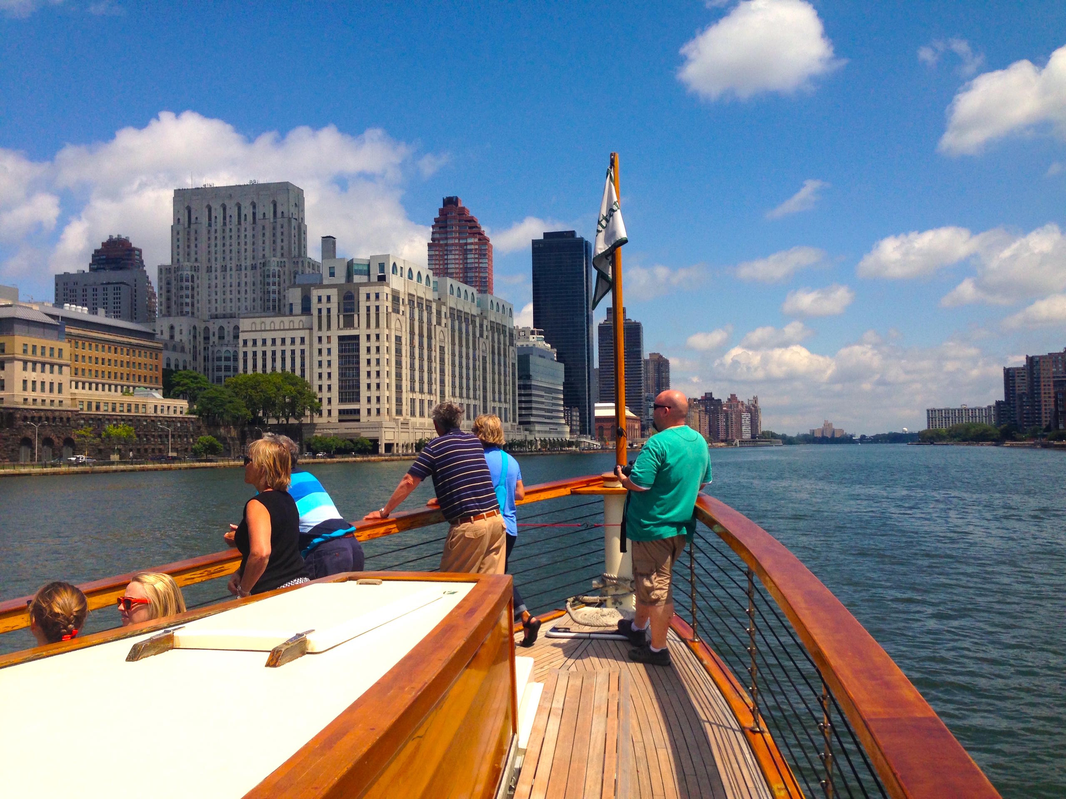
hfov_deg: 55.4
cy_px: 400
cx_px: 533
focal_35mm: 33
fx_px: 1016
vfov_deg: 42.9
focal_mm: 4.12
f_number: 2.4
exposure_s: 1/3390
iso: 50
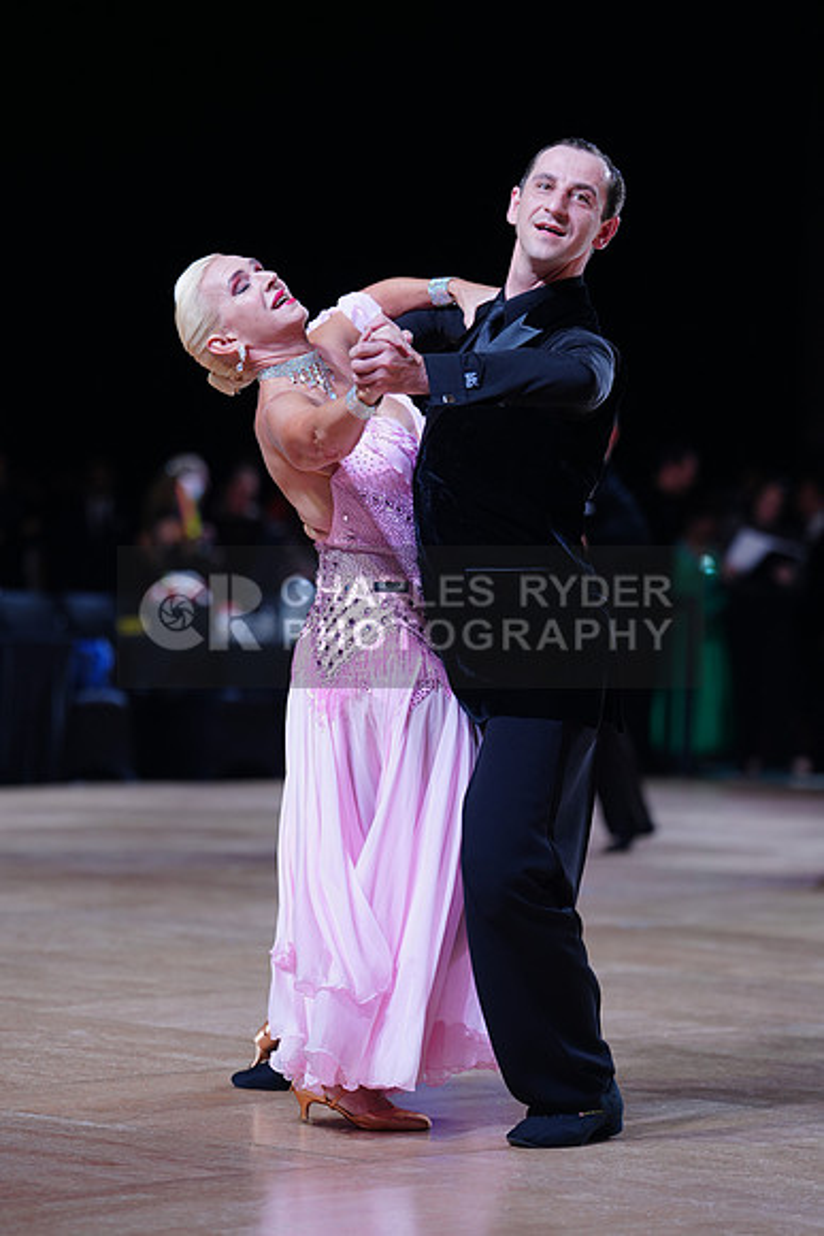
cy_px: 618
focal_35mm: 128
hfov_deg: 10.7
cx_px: 412
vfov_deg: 16.0
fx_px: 4392
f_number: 2.8
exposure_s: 1/500
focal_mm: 128
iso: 500
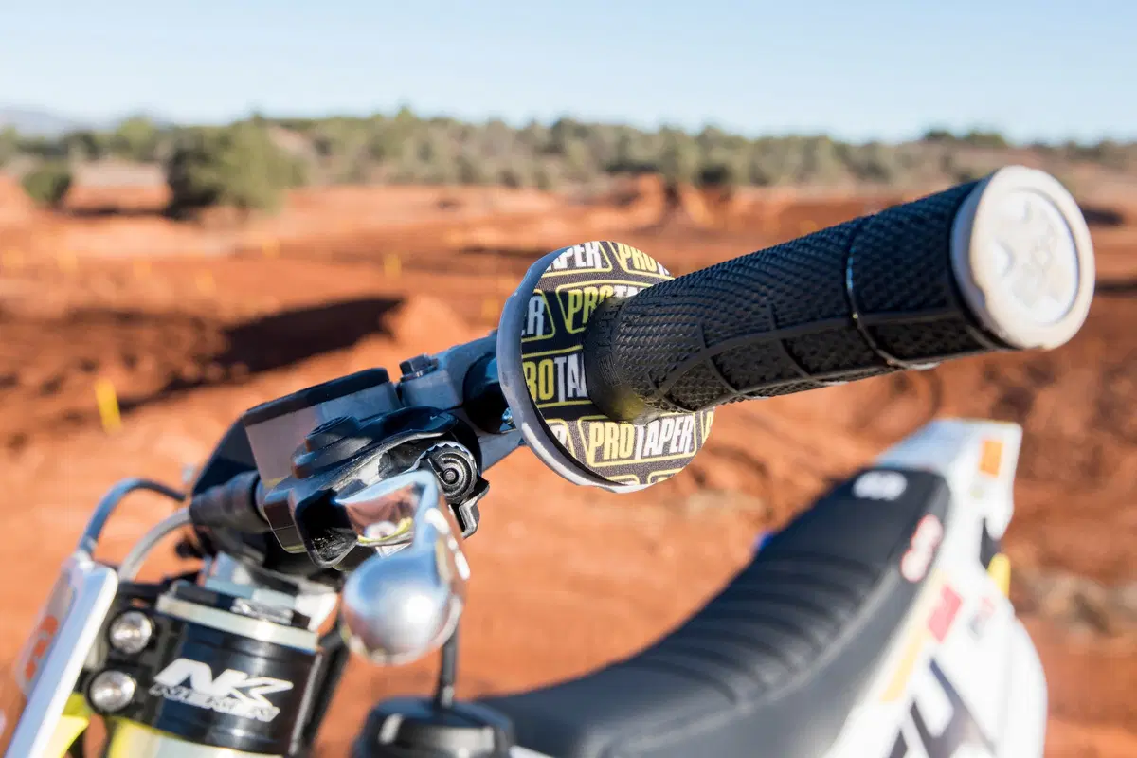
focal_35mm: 38
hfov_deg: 51.3
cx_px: 568
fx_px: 1184
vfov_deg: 35.5
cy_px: 379
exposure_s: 1/1000
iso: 500
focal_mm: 25
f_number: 5.6
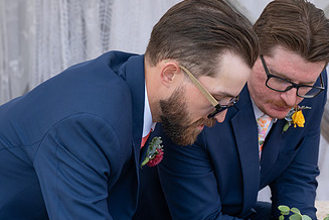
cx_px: 194
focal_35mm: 119
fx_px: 1087
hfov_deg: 17.2
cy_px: 159
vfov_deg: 11.5
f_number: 5
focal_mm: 67
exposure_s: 1/400
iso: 400
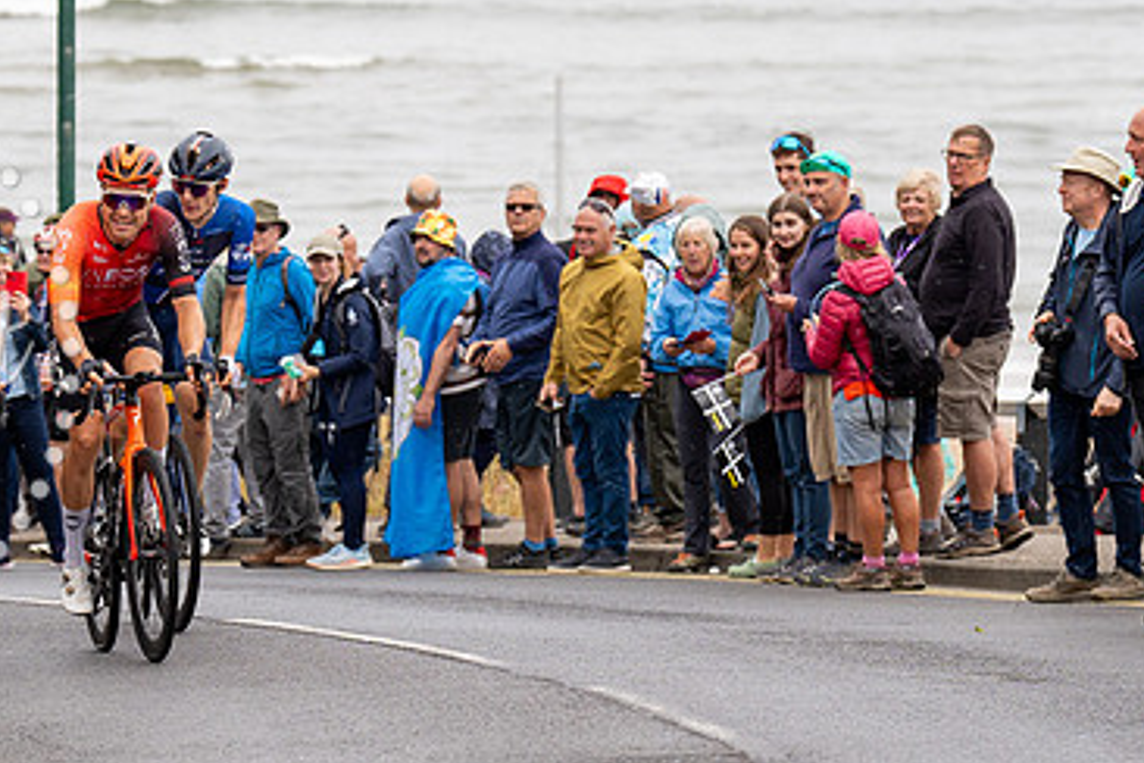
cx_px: 247
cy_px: 235
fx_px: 8134
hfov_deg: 8.0
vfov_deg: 5.4
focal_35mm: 256
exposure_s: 1/1000
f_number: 3.5
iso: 320
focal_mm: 111
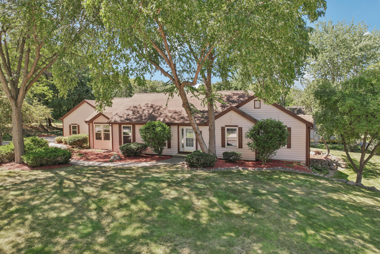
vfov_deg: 57.2
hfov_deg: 78.6
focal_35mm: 22
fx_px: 232
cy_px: 127
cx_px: 190
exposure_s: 1/320
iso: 150
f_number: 2.8
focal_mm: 8.4
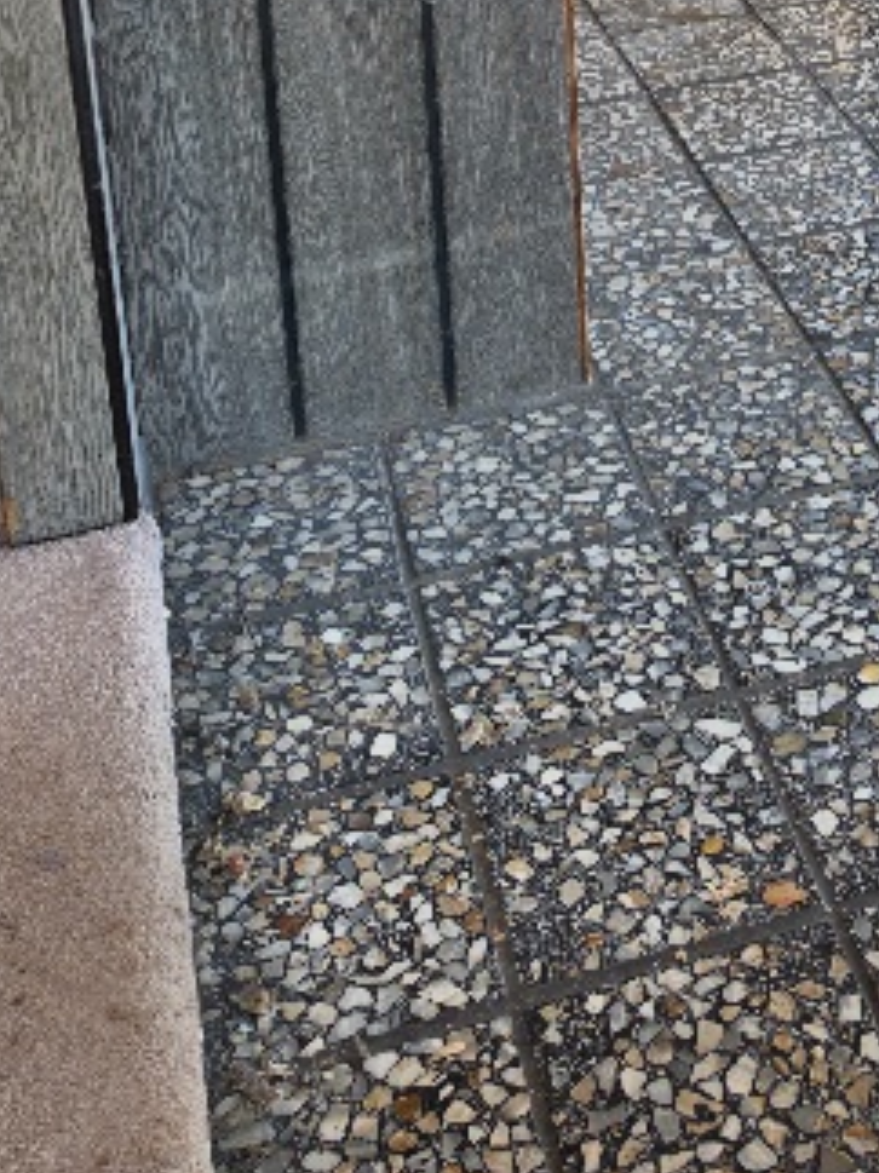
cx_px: 846
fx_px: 1931
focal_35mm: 57
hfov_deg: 24.6
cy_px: -258
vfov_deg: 28.9
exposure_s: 1/182
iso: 64
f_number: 1.4
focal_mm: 6.5
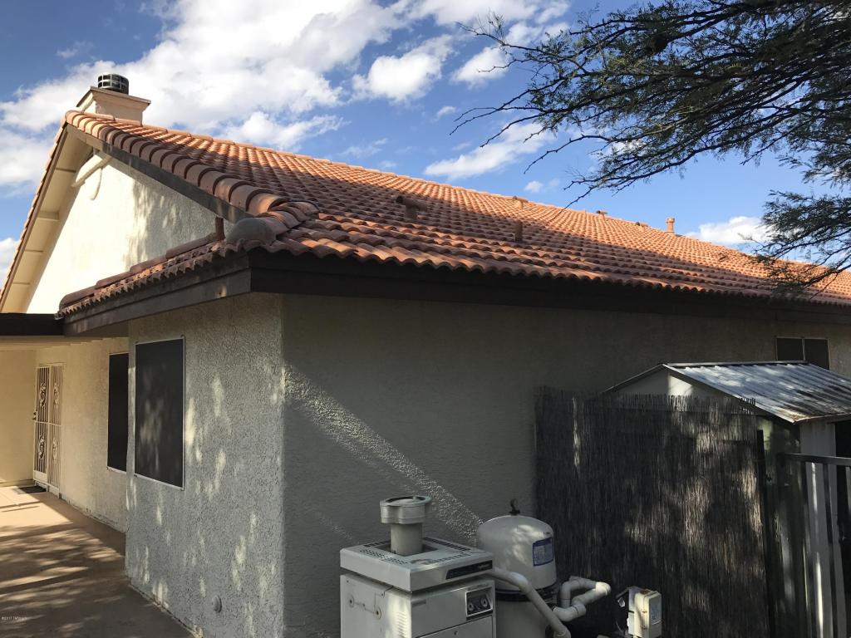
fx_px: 688
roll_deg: +1.2
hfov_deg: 63.4
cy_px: 319
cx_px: 426
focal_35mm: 28
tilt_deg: +5.1
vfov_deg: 49.7
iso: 20
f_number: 1.8
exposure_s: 1/1709
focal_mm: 3.99
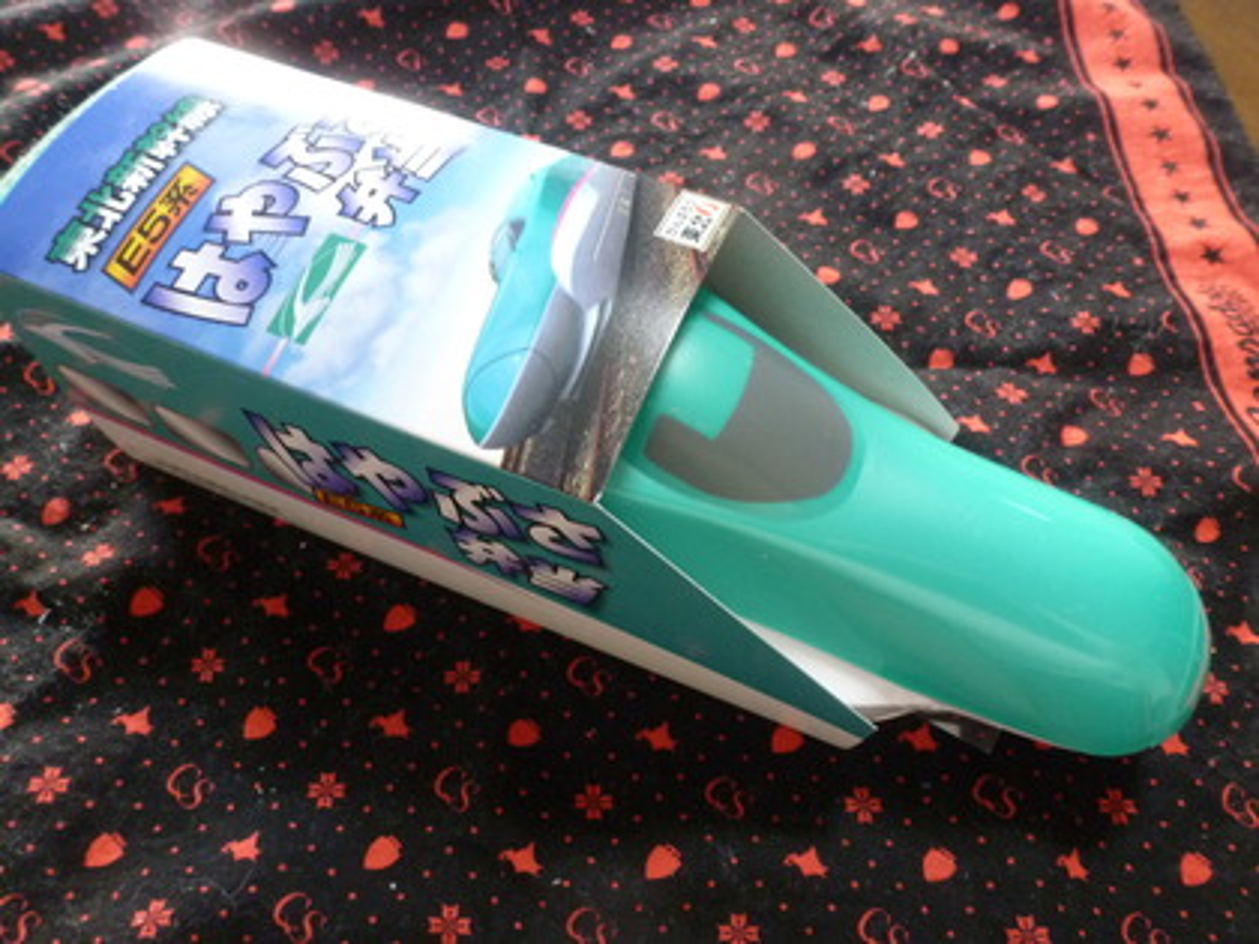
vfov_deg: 56.8
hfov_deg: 71.6
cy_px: 472
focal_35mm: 24
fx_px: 873
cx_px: 630
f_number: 3.3
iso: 400
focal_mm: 4.3
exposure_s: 1/20
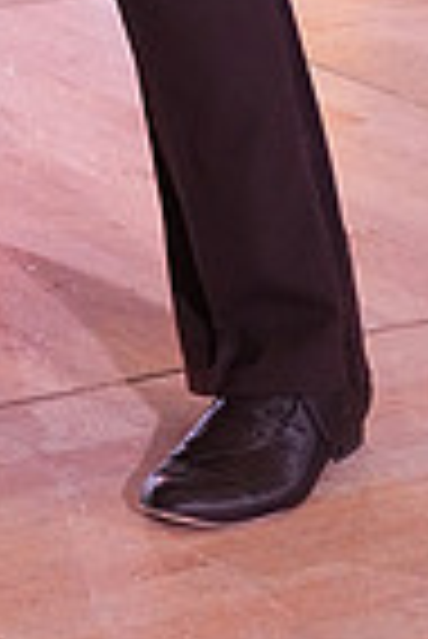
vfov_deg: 10.4
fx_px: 3273
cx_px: -300
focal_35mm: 184
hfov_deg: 7.3
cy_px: -598
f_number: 4.5
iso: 3200
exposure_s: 1/400
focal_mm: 45
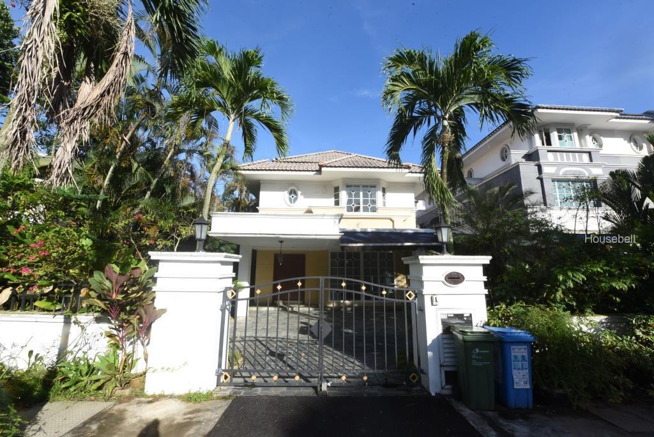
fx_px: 254
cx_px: 327
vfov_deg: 81.3
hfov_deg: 104.2
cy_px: 218
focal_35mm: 14
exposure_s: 1/100
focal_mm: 14
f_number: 22
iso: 500
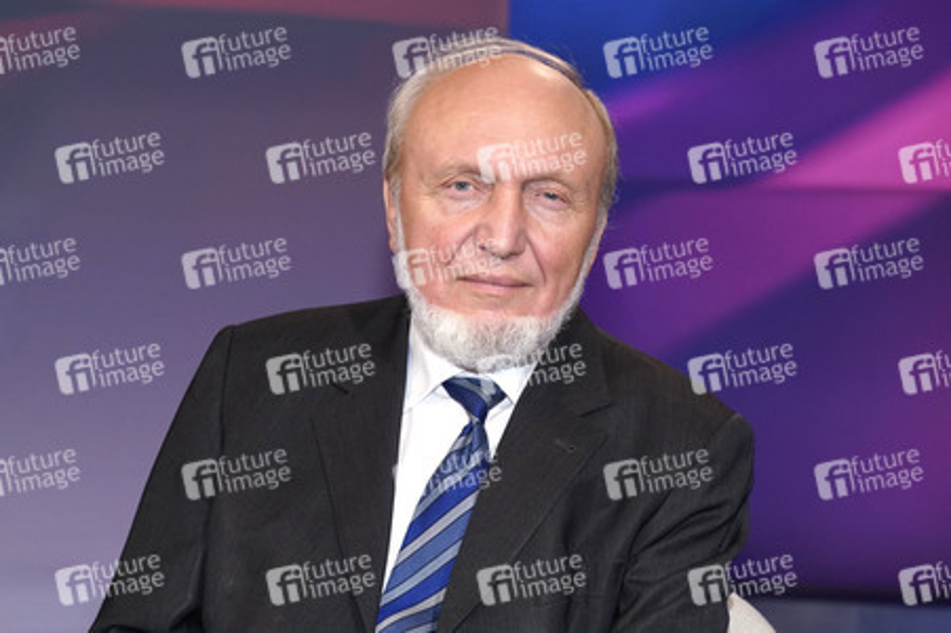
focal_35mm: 54
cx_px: 476
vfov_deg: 25.0
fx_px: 1425
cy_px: 316
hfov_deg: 36.9
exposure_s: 1/160
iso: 1600
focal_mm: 54
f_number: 5
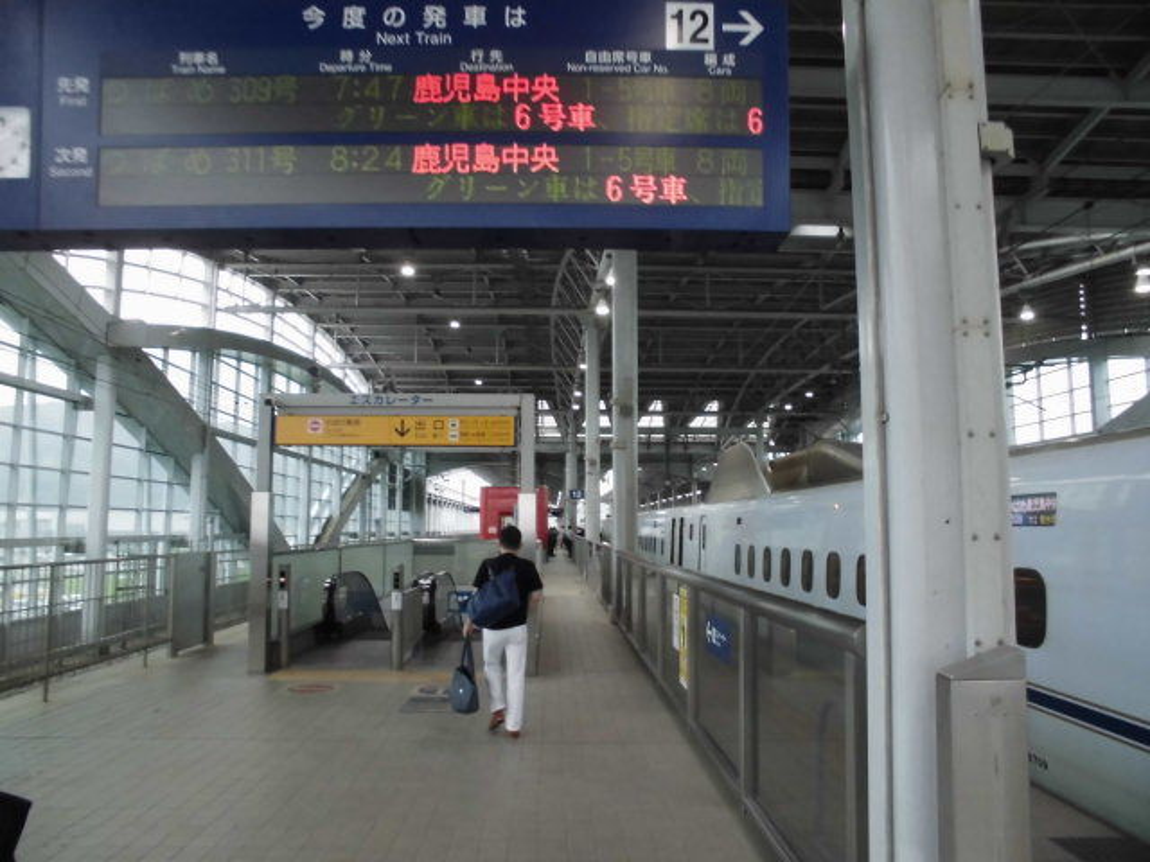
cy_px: 431
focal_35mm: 26
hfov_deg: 67.3
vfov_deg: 53.1
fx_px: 864
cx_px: 575
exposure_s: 1/60
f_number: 3.5
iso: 200
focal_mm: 4.6
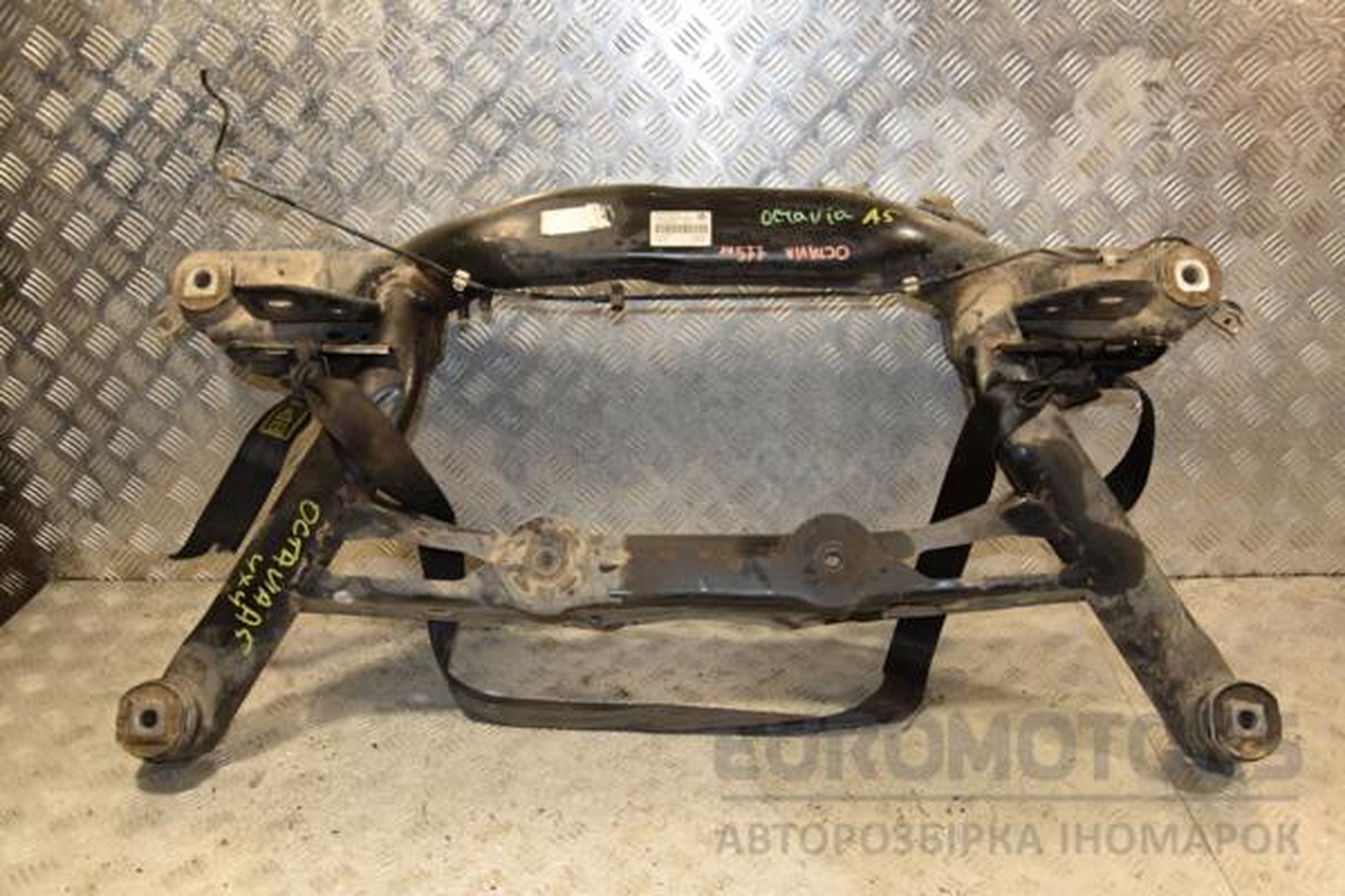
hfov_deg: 59.5
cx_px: 672
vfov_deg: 41.7
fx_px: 1177
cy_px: 448
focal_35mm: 32
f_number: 5
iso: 800
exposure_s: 1/200
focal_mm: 21
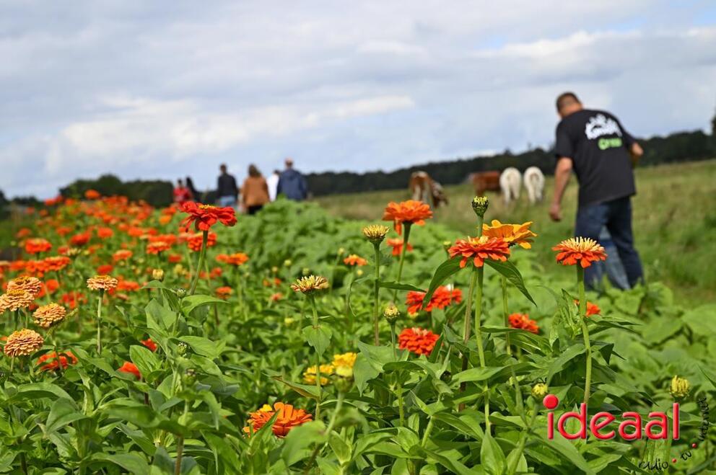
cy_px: 238
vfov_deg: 20.6
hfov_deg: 30.5
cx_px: 358
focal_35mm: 66
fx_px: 1311
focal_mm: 66
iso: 400
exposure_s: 1/1000
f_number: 8
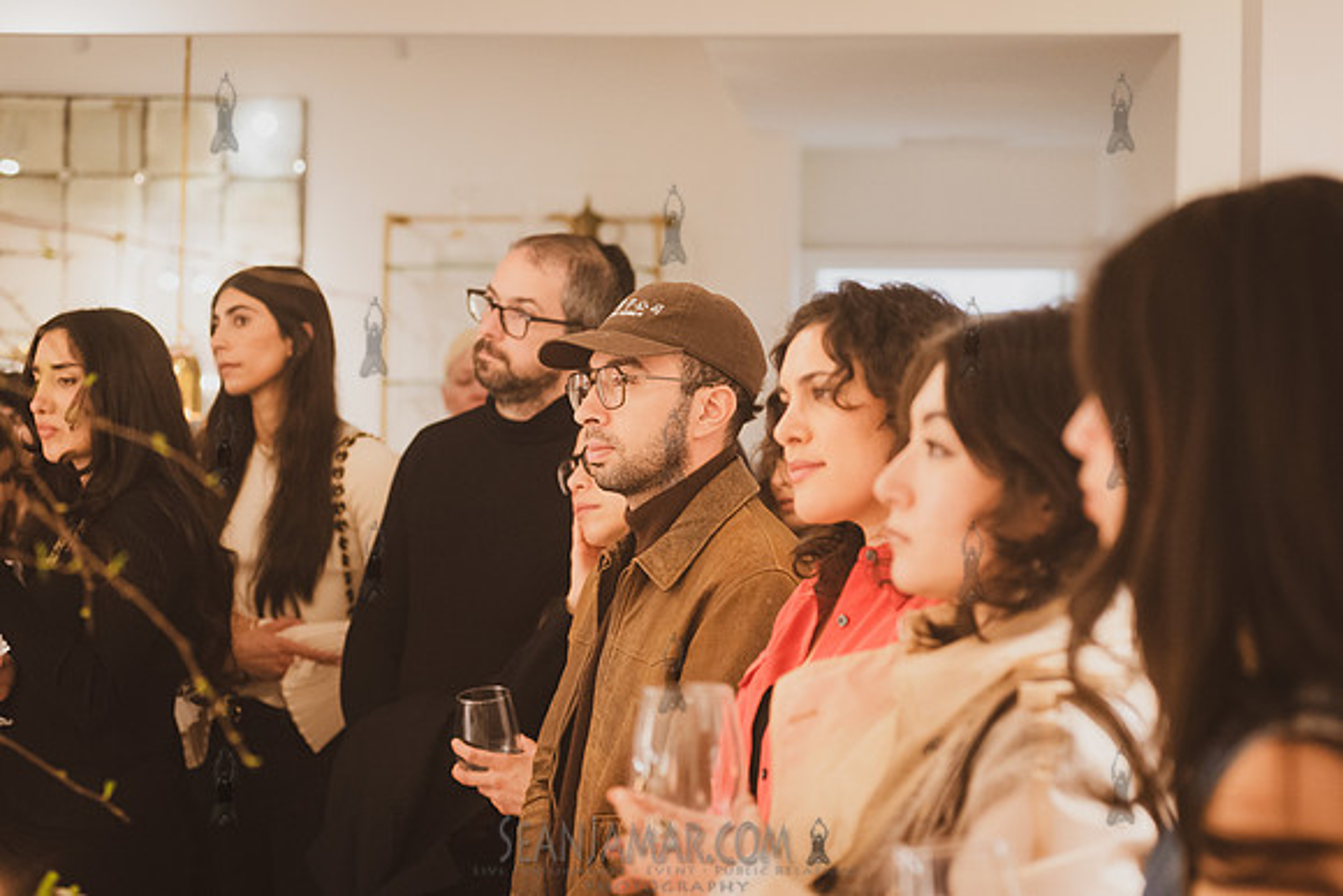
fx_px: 2985
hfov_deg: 25.4
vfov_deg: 17.1
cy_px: 448
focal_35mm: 80
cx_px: 672
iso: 3200
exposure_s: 1/160
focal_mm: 80
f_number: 4
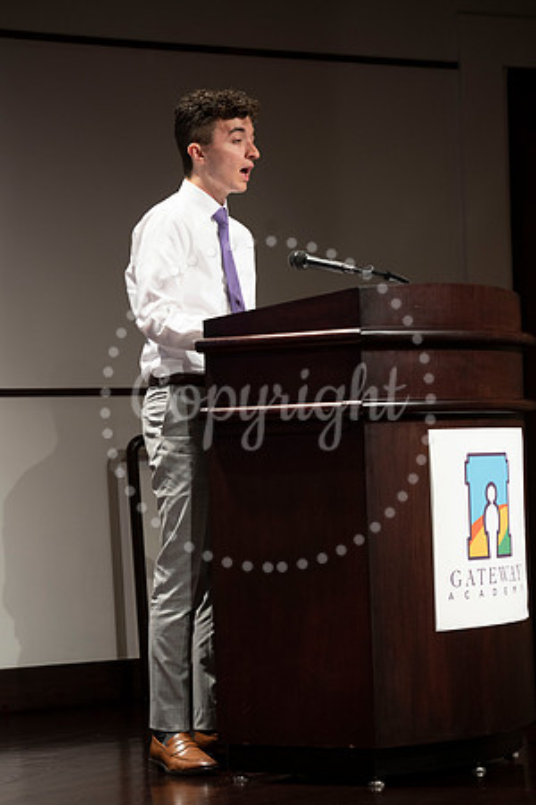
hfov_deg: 11.4
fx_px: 2680
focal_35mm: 120
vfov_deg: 17.1
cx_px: 268
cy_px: 402
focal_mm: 120
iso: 800
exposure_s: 1/80
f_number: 4
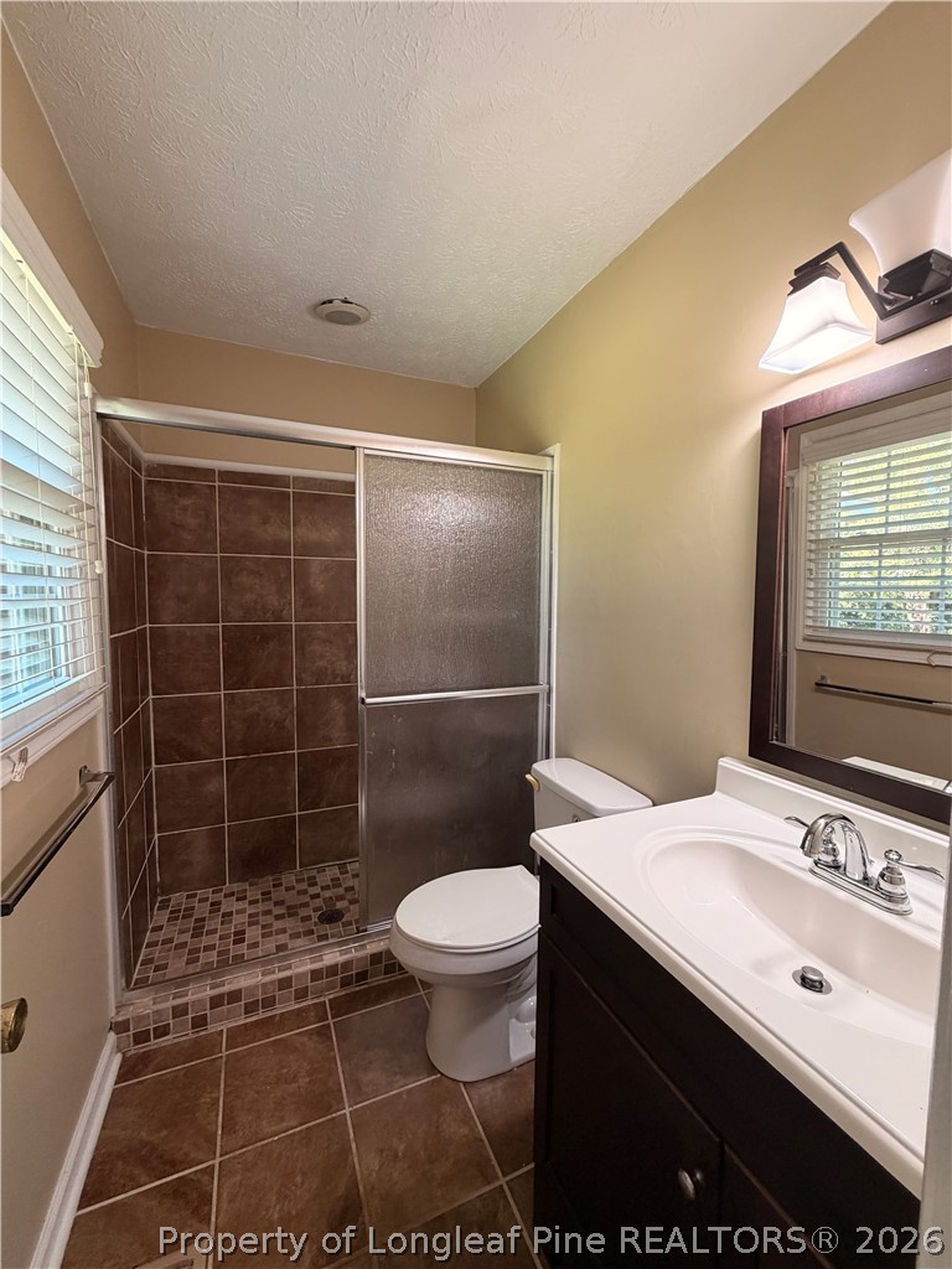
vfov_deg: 102.1
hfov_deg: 85.7
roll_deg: -0.7
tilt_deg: -5.5
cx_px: 476
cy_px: 634
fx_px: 513
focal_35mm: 14
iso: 250
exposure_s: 1/60
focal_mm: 2.22
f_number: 2.2
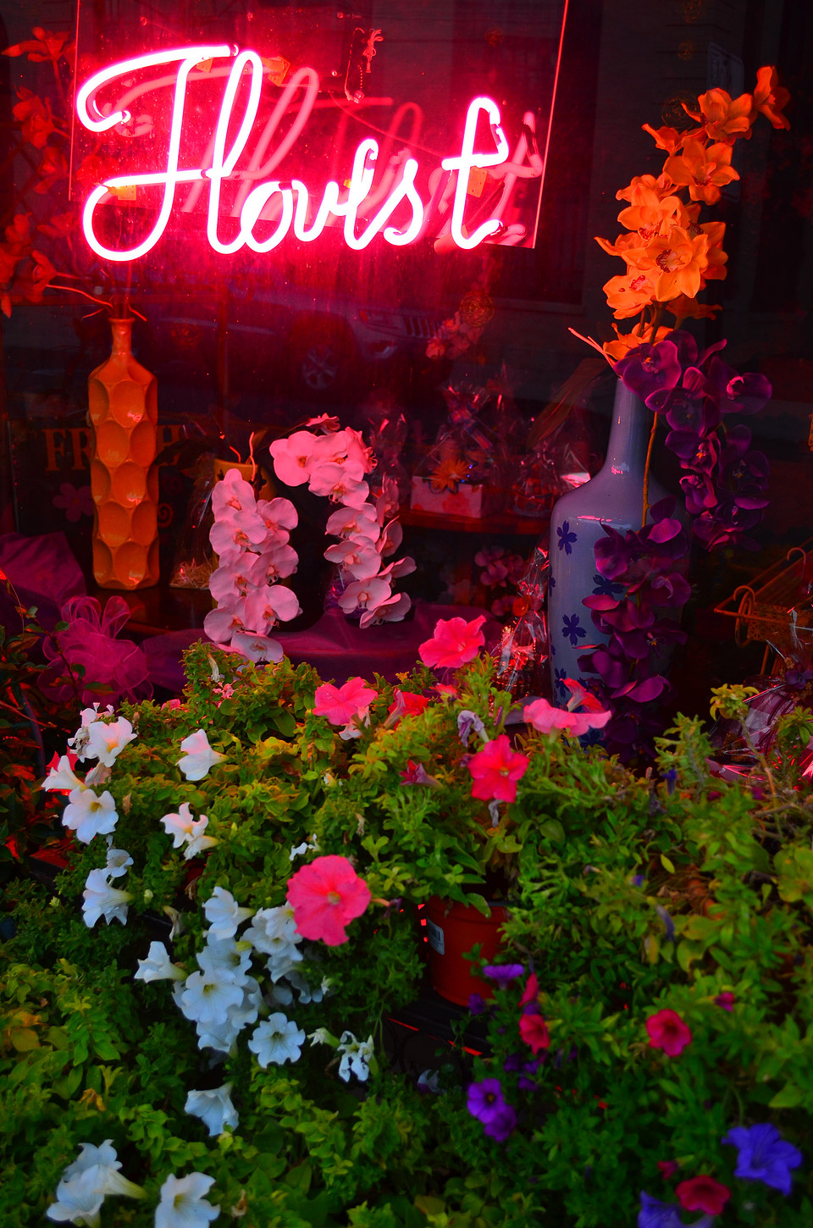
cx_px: 406
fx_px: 1327
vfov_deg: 49.6
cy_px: 614
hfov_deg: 34.1
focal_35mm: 39
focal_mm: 26
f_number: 4.2
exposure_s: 1/30
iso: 250
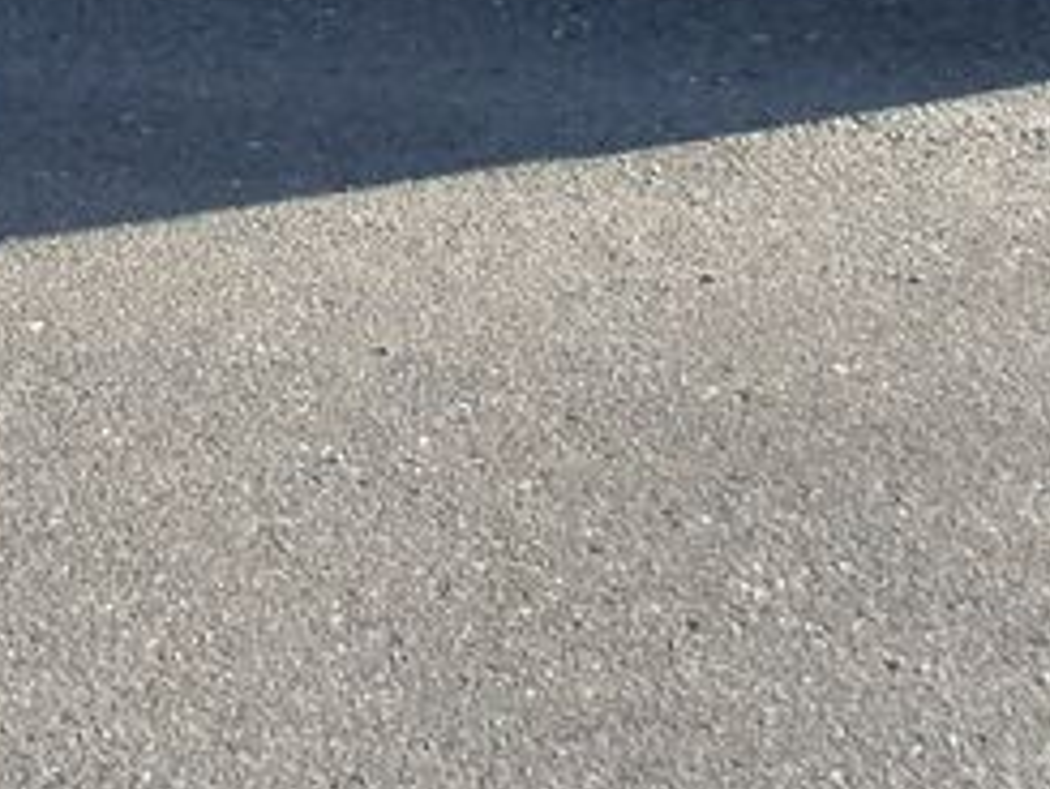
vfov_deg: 11.8
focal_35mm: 113
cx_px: -64
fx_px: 3429
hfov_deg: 16.9
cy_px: -755
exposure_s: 1/360
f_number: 3
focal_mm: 4.9
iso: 100
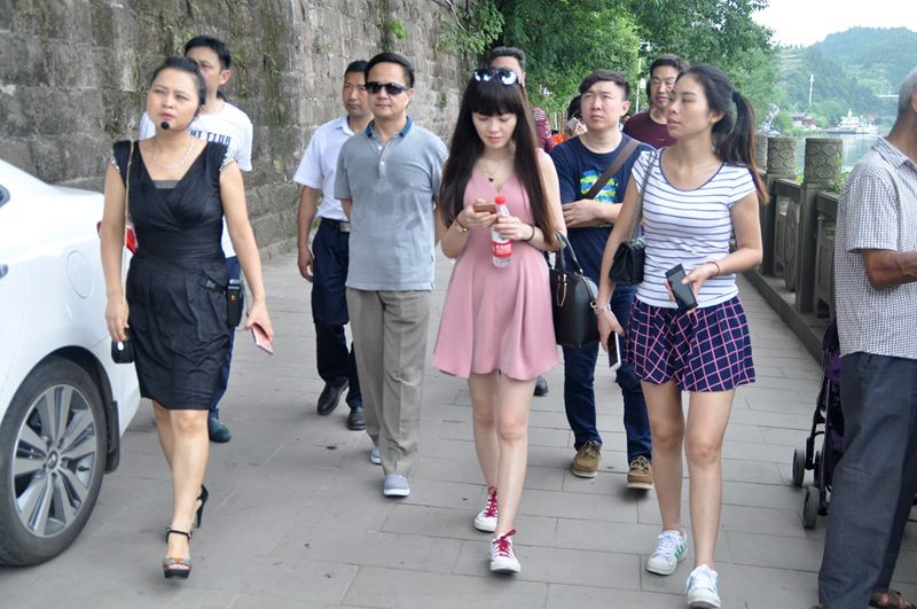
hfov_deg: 41.2
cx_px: 458
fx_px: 1221
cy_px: 304
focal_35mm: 48
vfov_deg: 28.0
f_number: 8
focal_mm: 32
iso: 400
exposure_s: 1/250
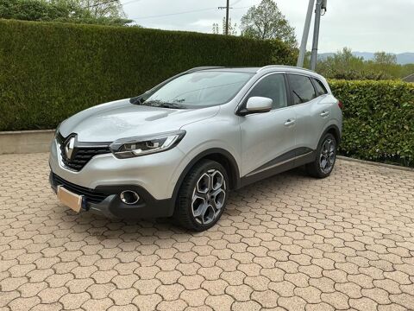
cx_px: 207
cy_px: 156
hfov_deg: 61.7
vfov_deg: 48.2
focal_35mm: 29
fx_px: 347
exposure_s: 1/599
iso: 25
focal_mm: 3
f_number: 1.8
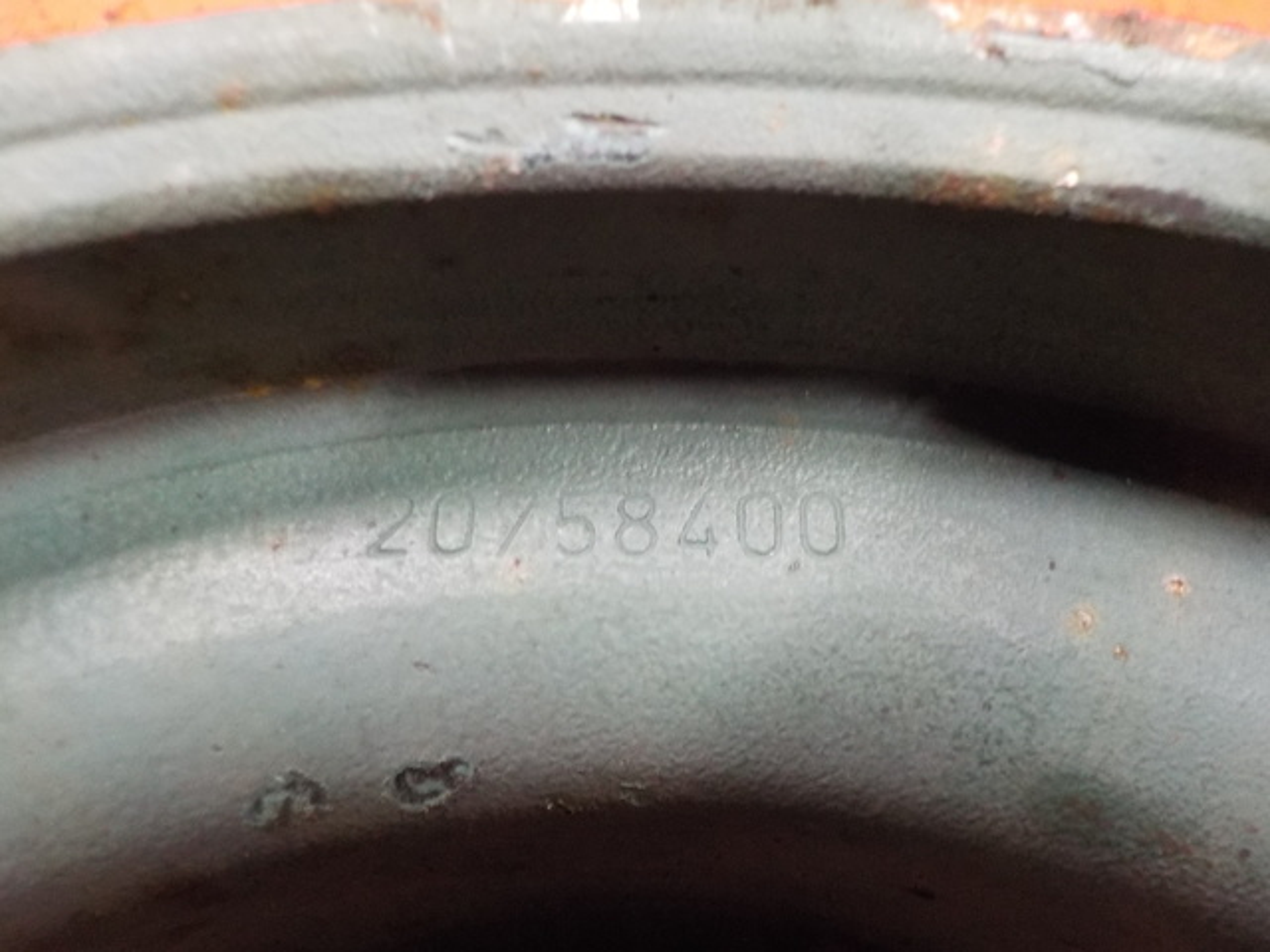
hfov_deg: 60.0
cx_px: 635
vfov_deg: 46.8
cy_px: 476
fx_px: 1101
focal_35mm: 30
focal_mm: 4.1
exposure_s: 1/8
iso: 640
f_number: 3.3
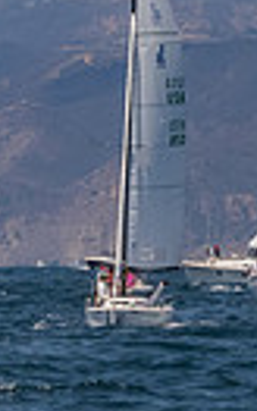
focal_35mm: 663
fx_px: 7422
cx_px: -551
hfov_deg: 2.0
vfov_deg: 3.2
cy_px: -36
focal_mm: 92
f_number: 14
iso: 640
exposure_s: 1/1250
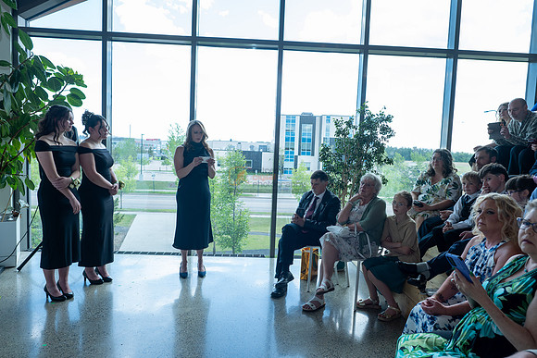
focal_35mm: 24
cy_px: 179
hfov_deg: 73.7
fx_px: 358
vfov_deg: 53.2
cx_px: 268
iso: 200
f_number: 4
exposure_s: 1/125
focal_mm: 24
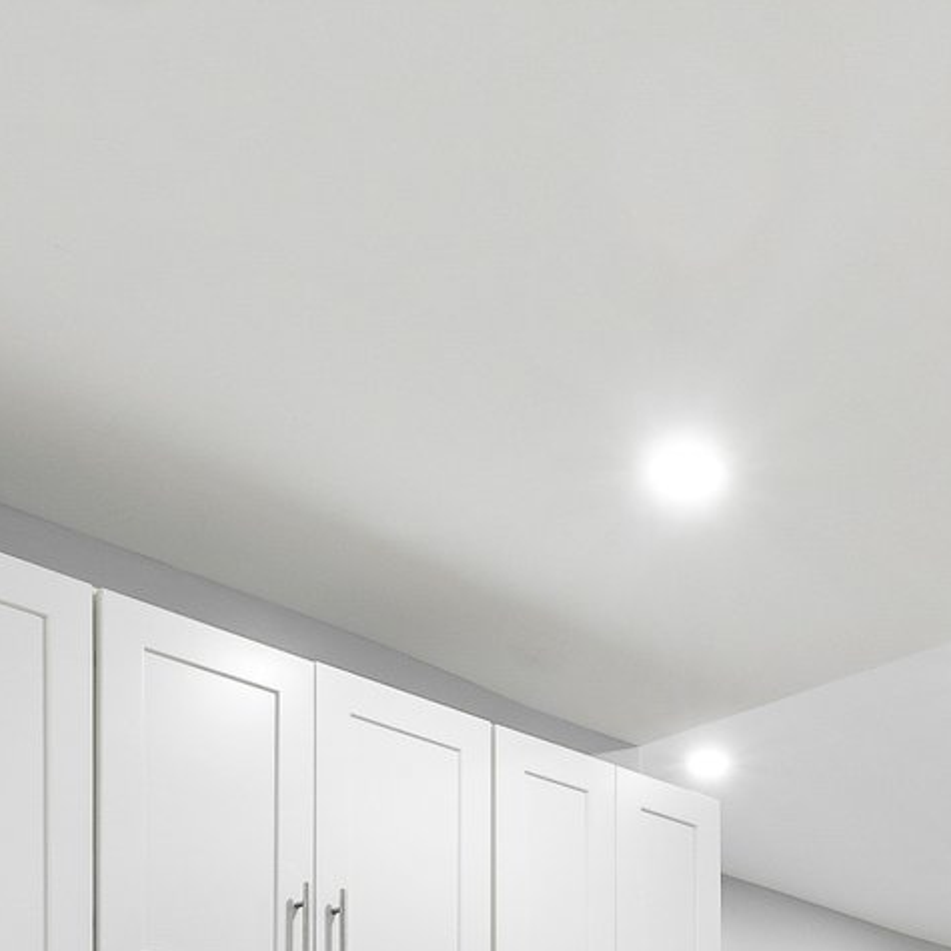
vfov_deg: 25.2
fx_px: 1710
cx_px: 781
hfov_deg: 30.2
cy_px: 1344
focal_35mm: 55
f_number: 8
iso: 250
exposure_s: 1/5
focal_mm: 10
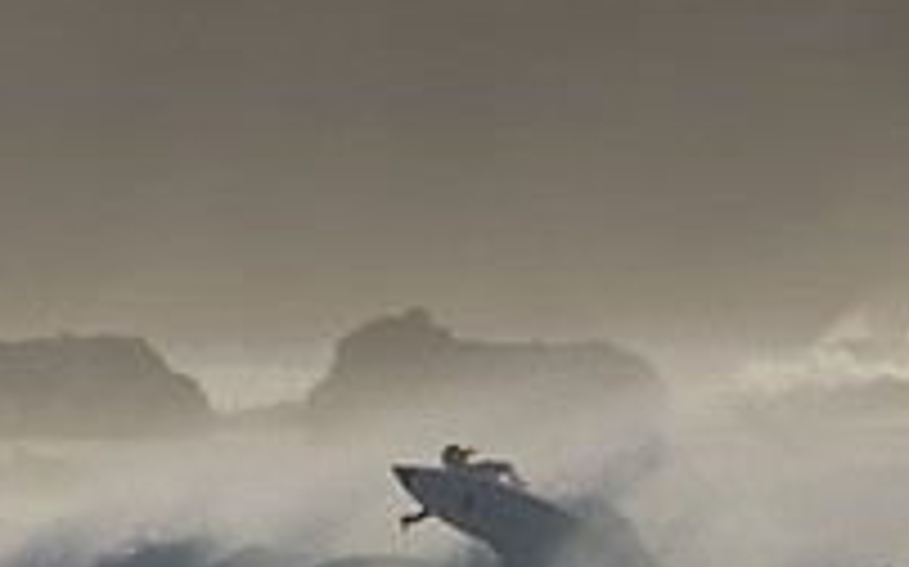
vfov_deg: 0.6
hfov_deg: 0.9
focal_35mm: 2340
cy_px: 668
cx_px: 252
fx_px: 57937
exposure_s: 1/2000
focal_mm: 800
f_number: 11
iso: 800
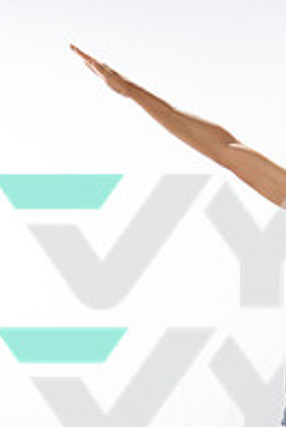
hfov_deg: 11.3
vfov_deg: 16.8
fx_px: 1427
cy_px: 406
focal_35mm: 120
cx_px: 296
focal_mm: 34
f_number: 10
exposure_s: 1/250
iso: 1250
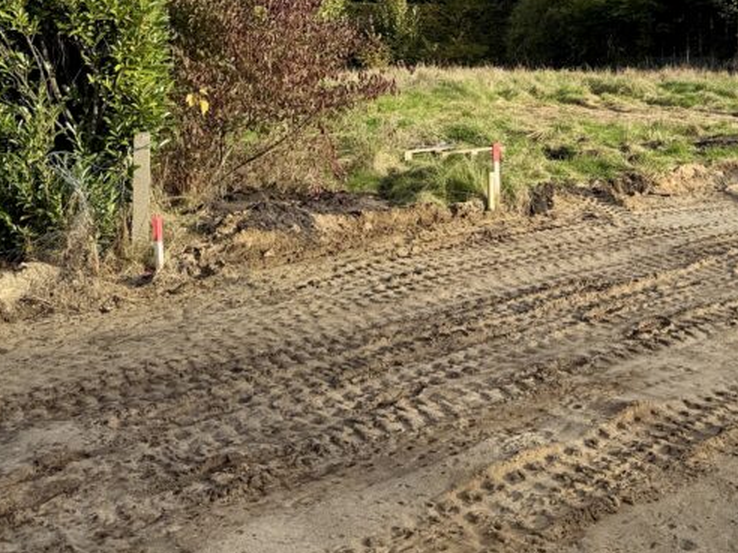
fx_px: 1066
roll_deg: +1.2
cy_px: -13
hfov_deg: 36.9
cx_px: 584
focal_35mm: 50
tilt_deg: +2.4
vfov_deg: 27.3
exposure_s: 1/2169
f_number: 1.78
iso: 80
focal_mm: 6.76
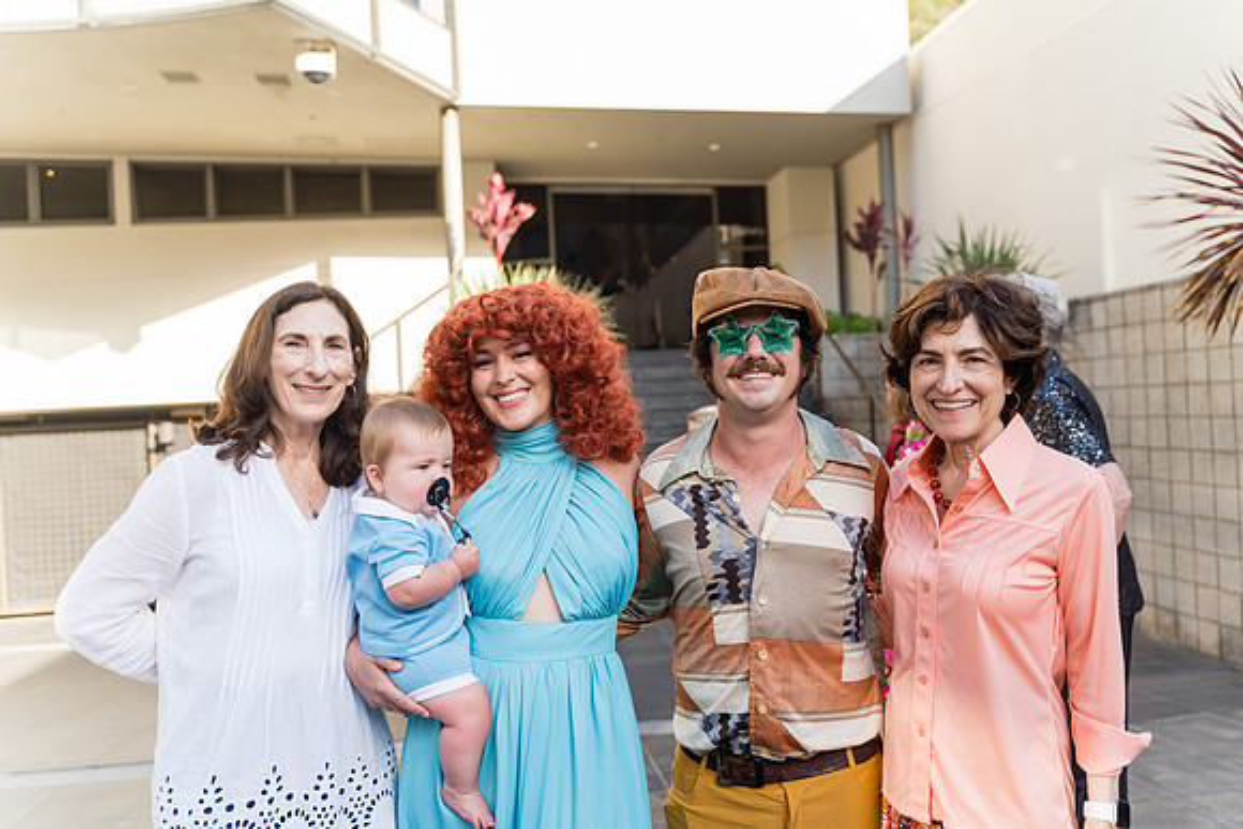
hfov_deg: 60.3
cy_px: 414
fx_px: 1071
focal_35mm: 31
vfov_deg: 42.3
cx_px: 622
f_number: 2.8
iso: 100
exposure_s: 1/320
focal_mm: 31
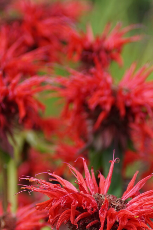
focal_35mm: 263
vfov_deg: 7.8
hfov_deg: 5.2
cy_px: 217
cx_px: 122
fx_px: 1676
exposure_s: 1/160
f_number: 6.3
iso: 100
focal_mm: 90
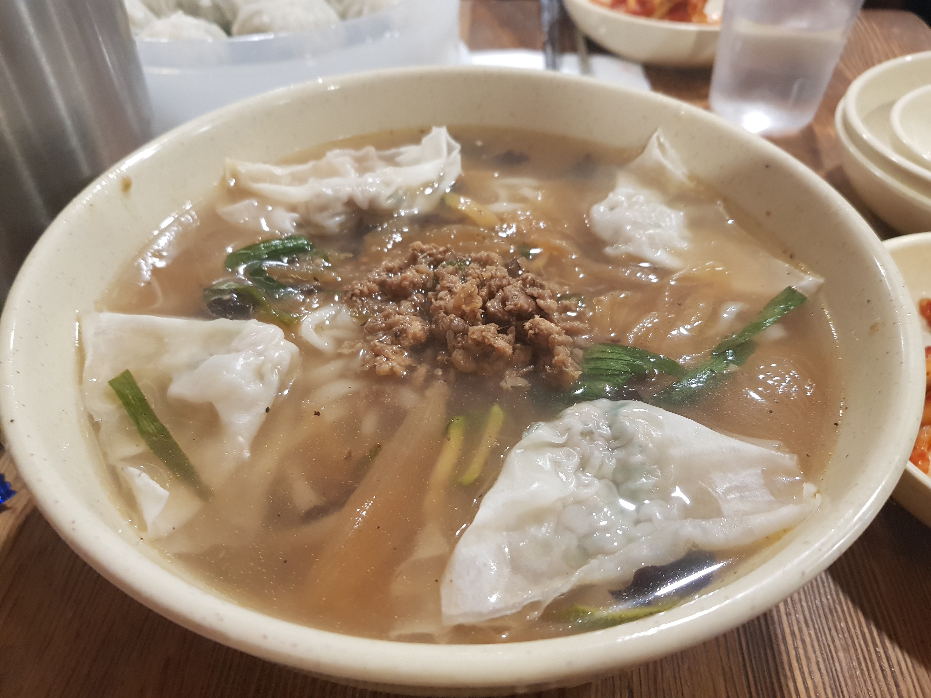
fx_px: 699
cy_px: 349
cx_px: 466
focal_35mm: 26
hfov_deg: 67.3
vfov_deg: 53.1
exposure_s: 1/20
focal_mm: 4.2
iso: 250
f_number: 1.7
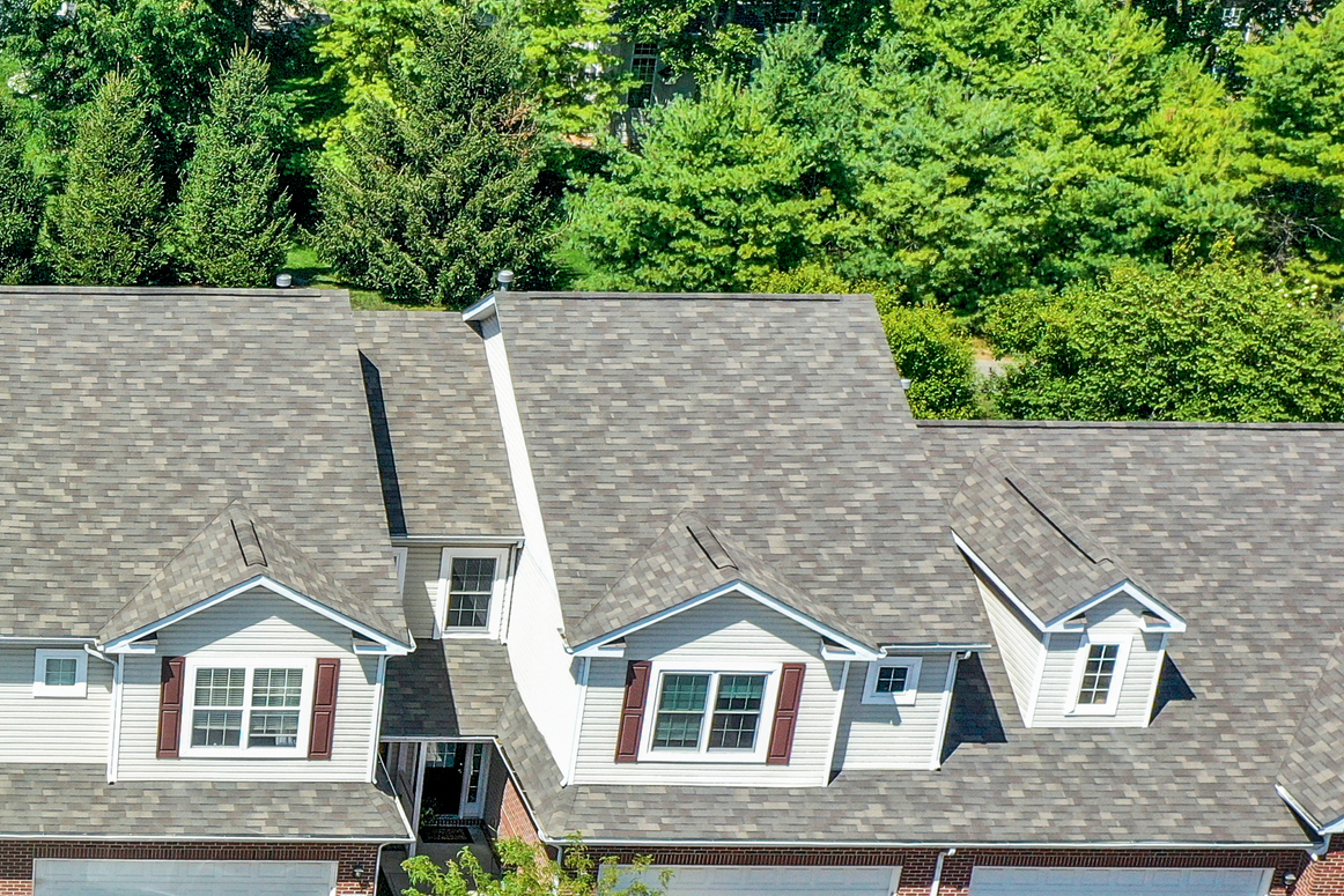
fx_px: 2763
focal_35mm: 74
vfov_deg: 18.4
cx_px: -180
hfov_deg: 25.2
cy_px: 612
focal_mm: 10.26
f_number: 5.6
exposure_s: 1/400
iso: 100
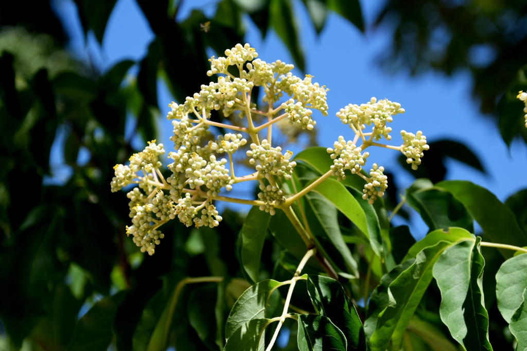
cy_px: 176
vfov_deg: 10.7
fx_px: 1866
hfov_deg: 16.1
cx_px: 264
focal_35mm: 128
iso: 200
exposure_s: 1/320
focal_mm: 85
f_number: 9
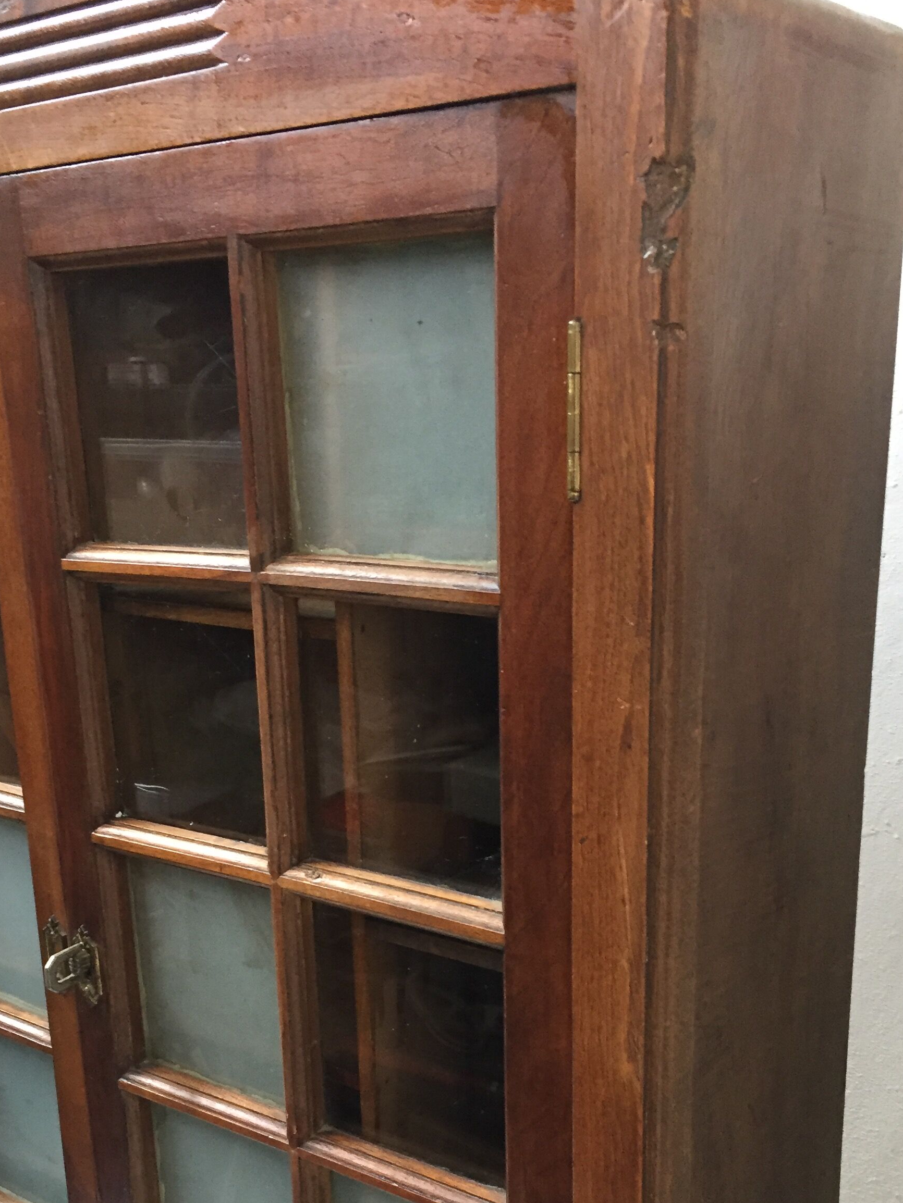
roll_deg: +1.6
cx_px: 386
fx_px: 1426
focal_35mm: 41
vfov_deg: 44.9
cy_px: 823
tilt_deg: -17.0
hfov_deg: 35.1
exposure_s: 1/33
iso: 250
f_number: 2.2
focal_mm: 4.15
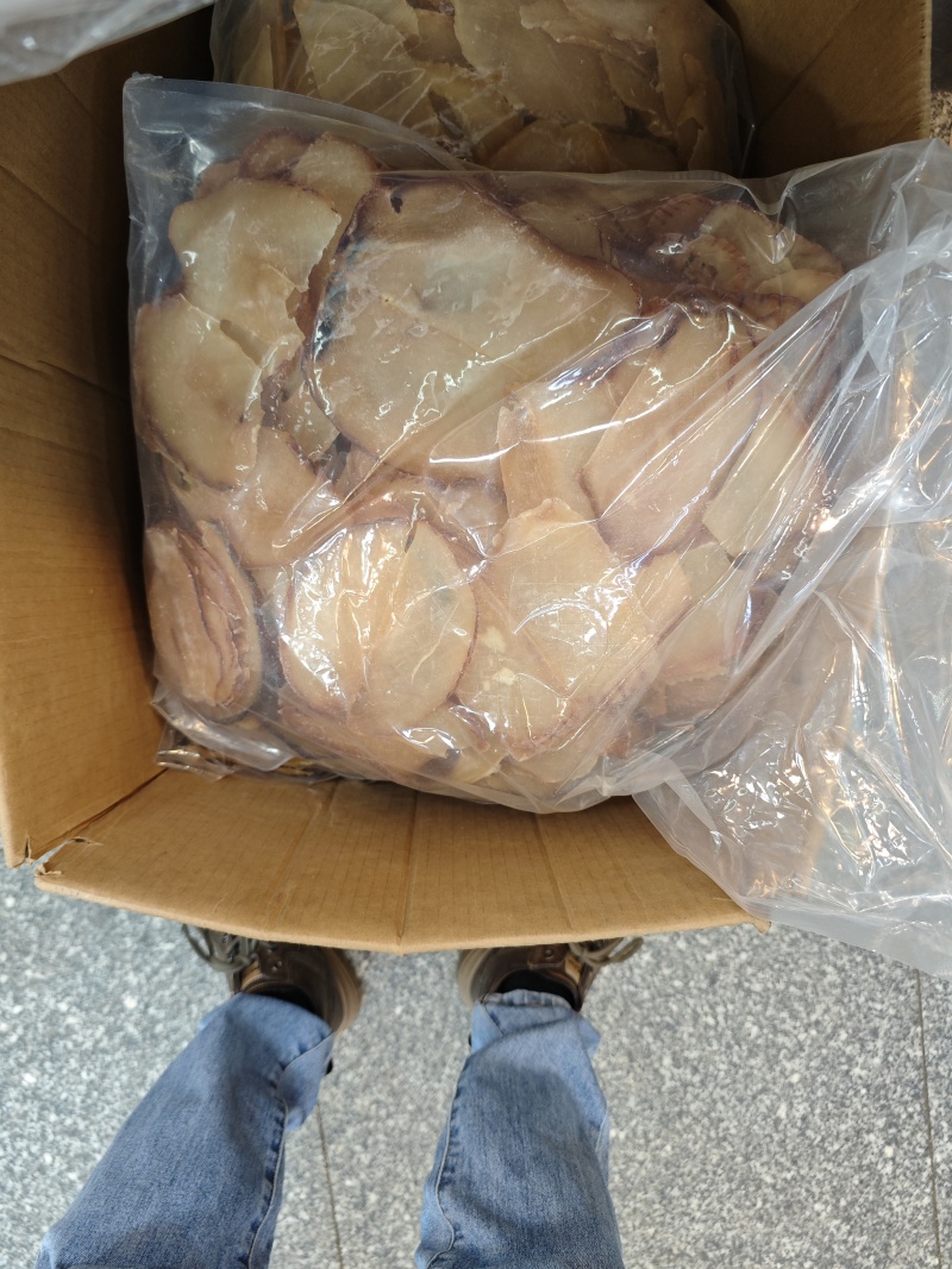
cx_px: 476
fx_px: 844
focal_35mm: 23
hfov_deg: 58.9
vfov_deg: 73.9
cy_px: 634
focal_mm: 6.68
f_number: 1.42
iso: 160
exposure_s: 1/100
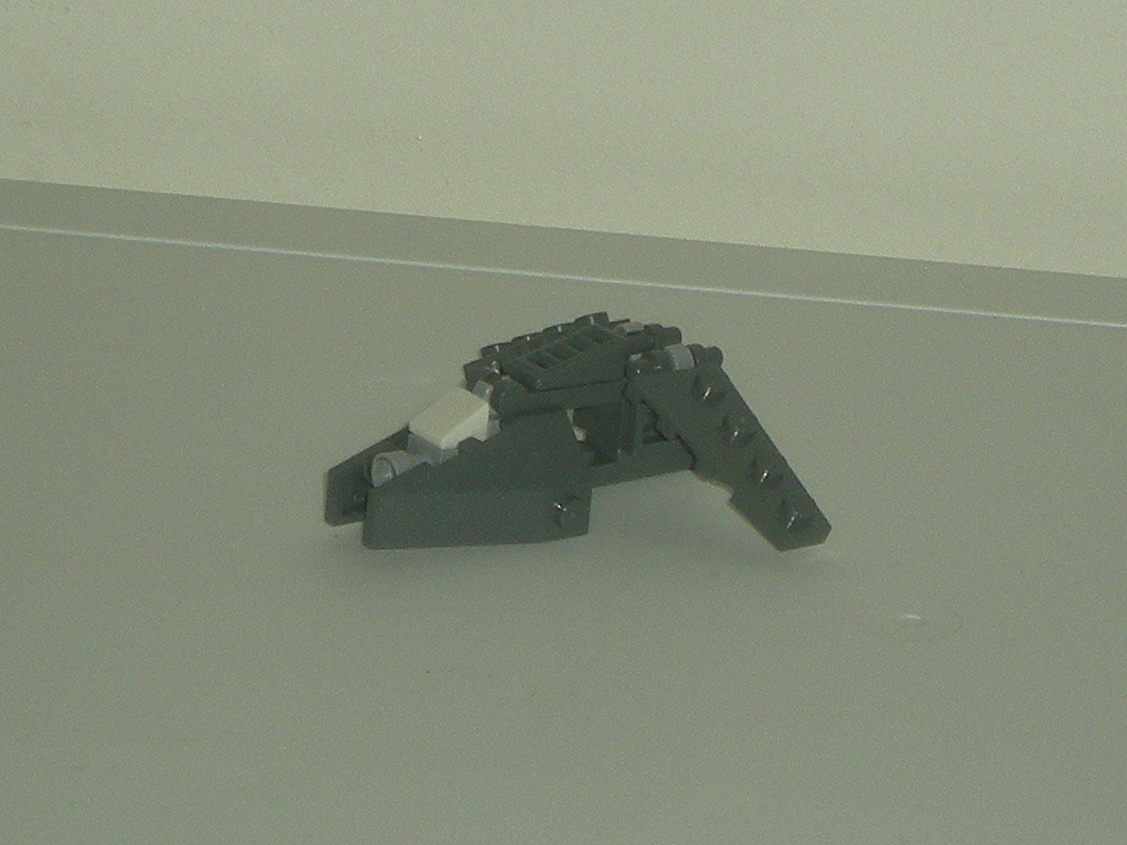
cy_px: 422
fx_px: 2409
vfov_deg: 19.9
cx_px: 564
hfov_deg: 26.3
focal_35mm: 74
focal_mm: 12.3
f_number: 4.6
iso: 50
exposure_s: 1/120
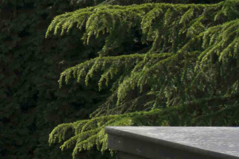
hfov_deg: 7.1
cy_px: 85
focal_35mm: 241
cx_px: -595
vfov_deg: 5.7
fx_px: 1600
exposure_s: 1/400
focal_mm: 32
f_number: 8
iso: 200
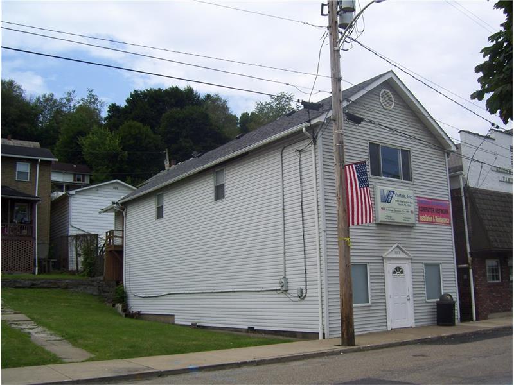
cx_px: 257
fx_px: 535
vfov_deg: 39.7
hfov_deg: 51.4
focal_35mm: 36
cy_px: 192
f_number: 4.8
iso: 80
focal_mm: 6
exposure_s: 1/500
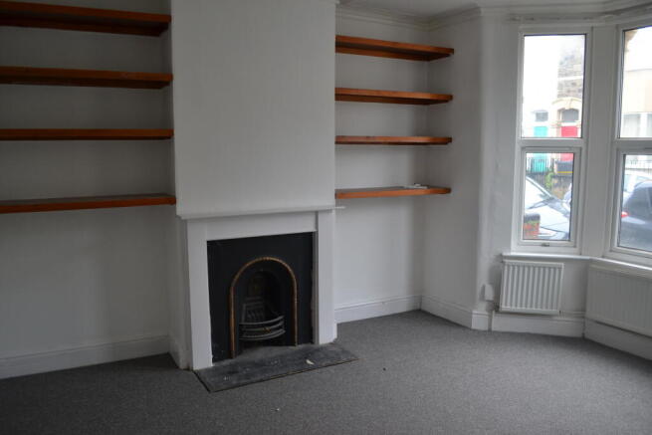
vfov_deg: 48.0
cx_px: 326
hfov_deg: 67.4
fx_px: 489
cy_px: 218
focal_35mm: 27
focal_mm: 18
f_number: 4
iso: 400
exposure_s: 1/60
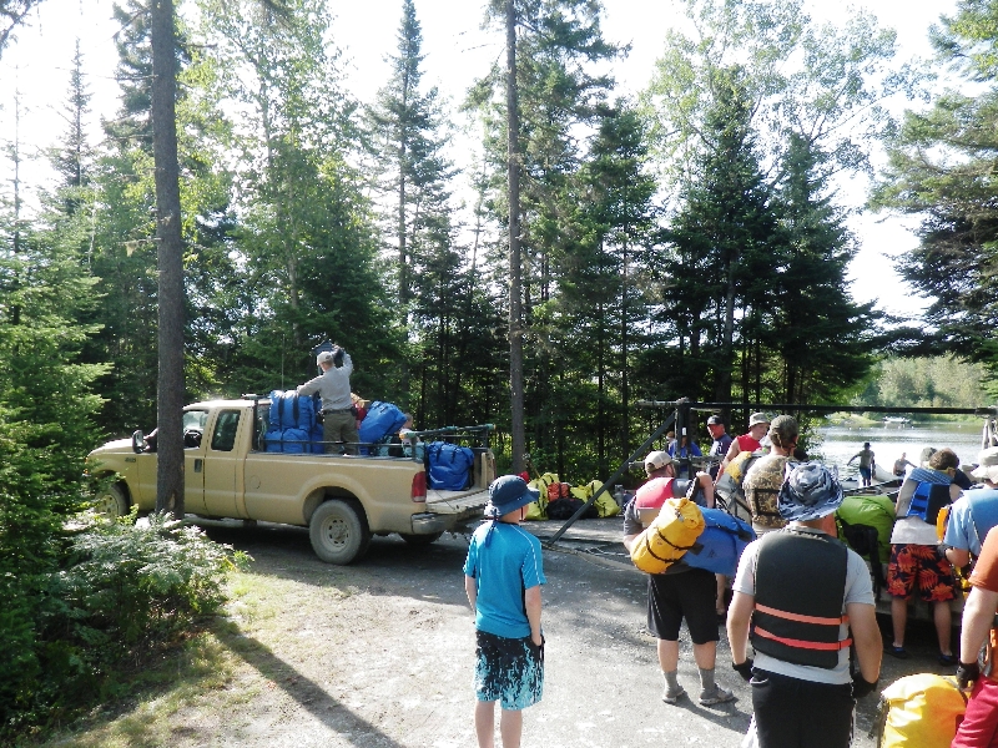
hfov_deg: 63.4
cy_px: 374
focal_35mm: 28
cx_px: 499
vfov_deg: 49.7
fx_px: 807
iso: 80
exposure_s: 1/125
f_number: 3.5
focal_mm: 5
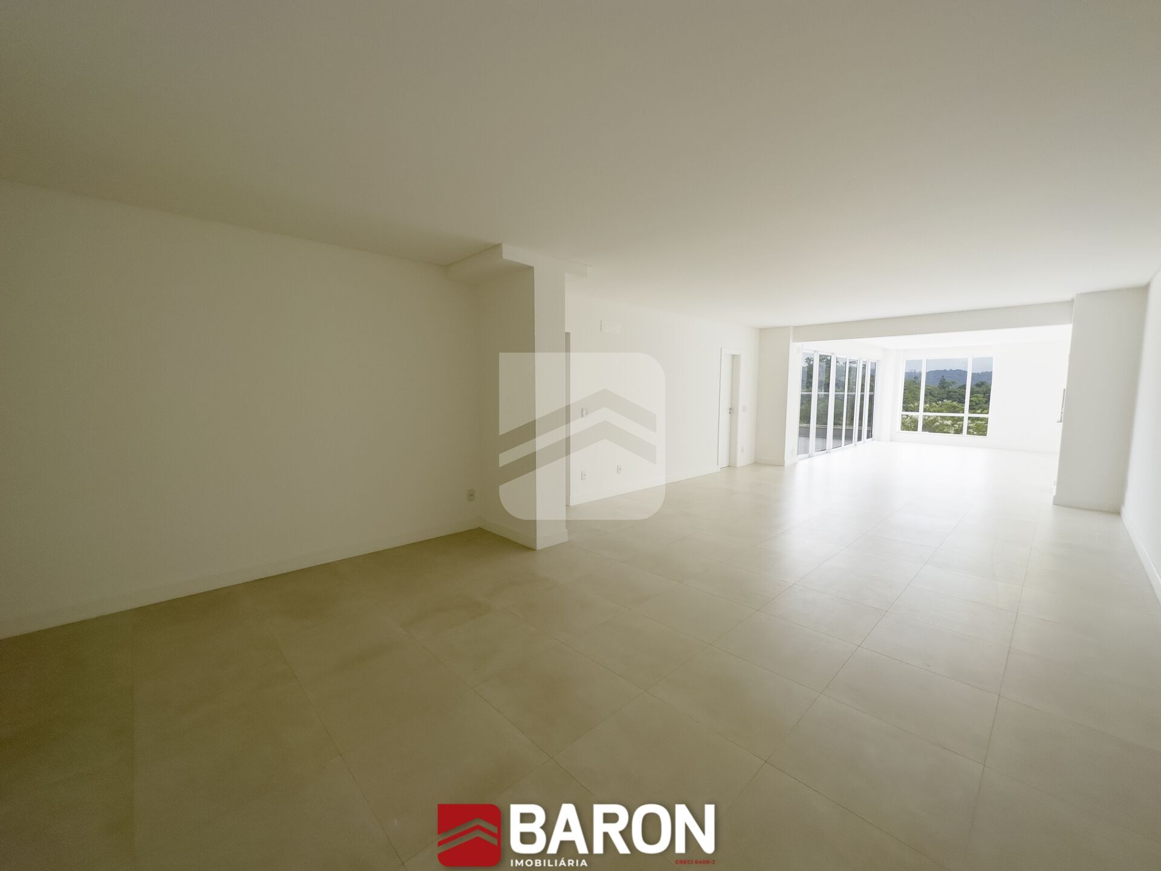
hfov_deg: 102.1
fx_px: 470
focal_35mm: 14
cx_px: 580
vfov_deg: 85.7
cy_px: 436
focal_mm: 2.22
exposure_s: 1/125
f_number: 2.2
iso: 40
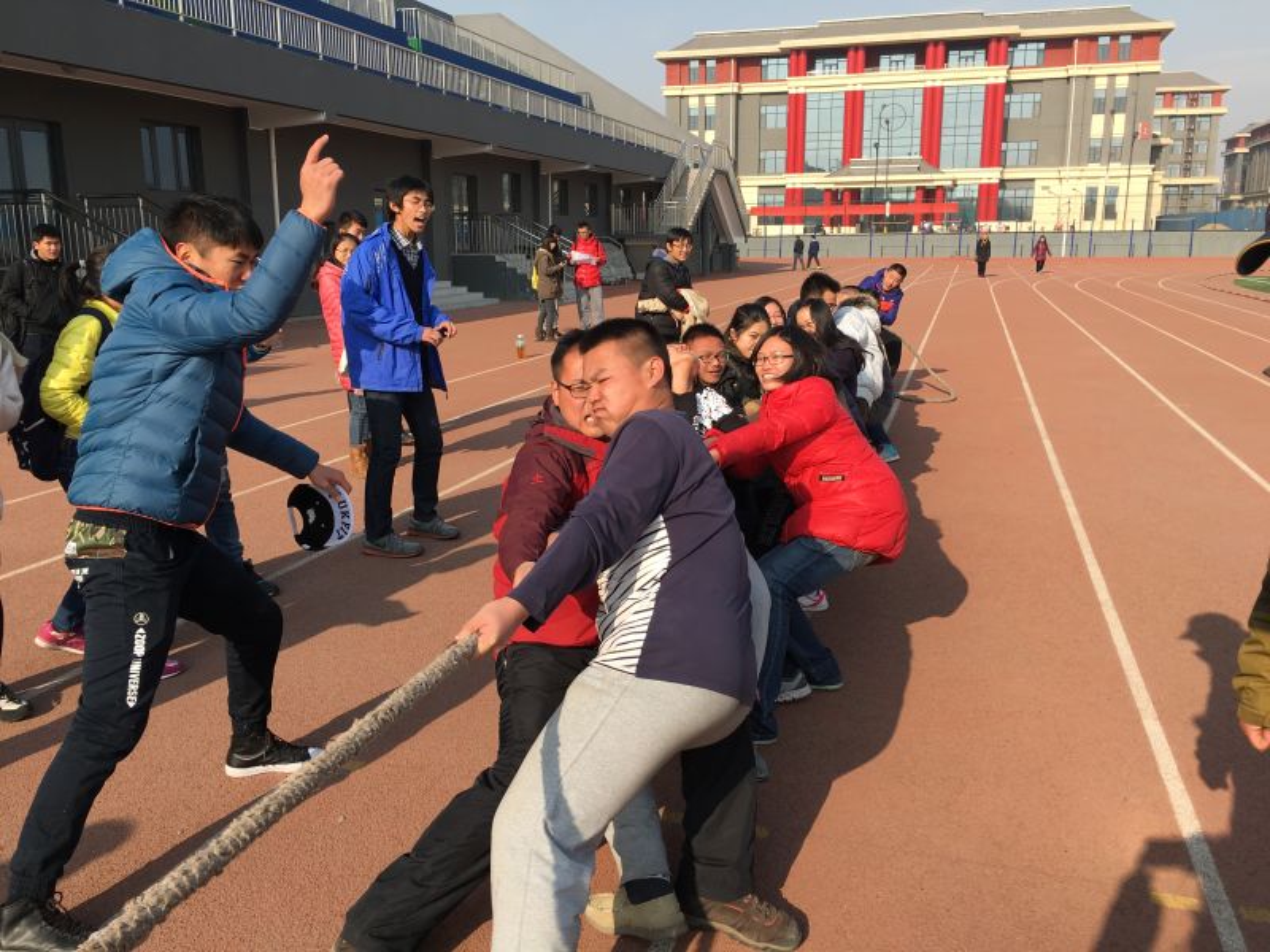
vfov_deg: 48.2
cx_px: 635
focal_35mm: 29
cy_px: 476
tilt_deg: -11.4
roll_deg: +0.1
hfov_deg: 61.7
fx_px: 1064
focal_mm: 4.15
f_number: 2.2
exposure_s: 1/884
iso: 25
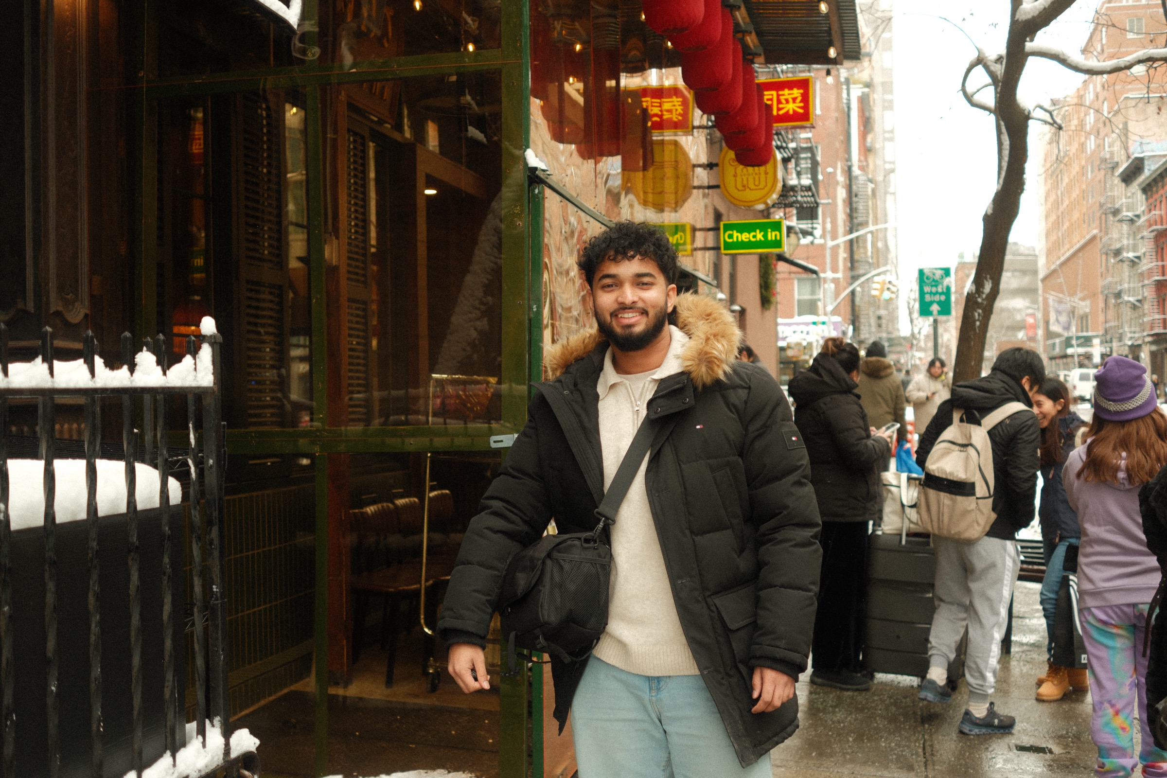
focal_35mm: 41
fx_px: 1329
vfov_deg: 32.6
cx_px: 584
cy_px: 389
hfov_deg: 47.4
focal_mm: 27
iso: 200
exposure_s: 1/125
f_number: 2.8
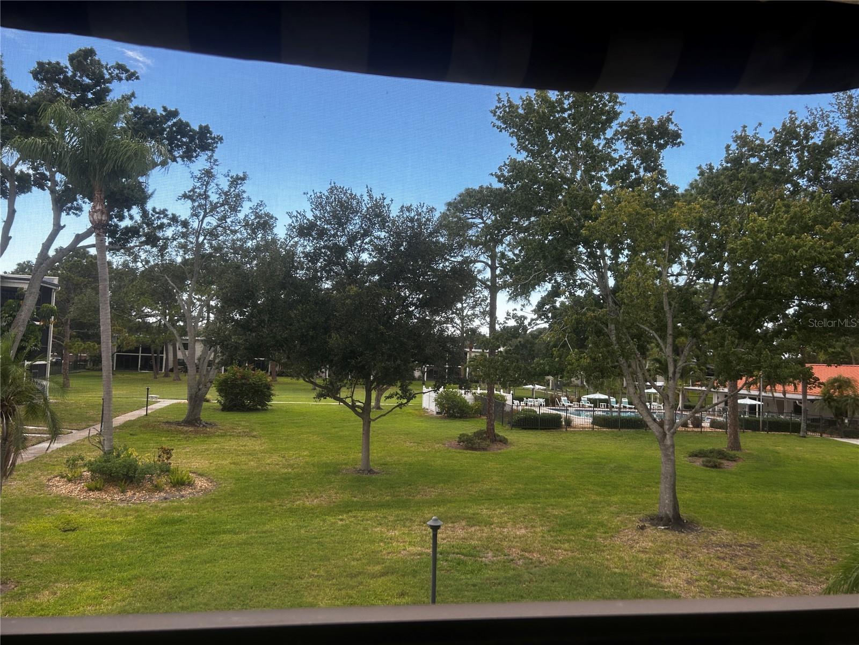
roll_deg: -1.9
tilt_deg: +2.6
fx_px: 645
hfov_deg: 67.3
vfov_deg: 53.1
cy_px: 322
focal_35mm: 26
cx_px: 430
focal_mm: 5.7
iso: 50
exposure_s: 1/628
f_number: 1.5
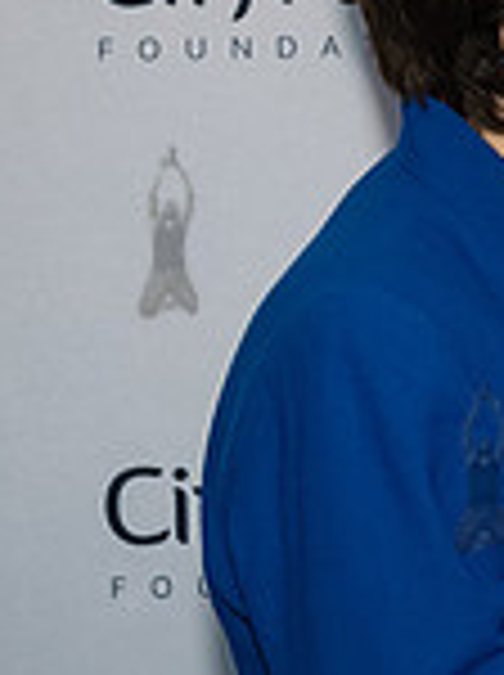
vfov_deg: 6.9
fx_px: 5626
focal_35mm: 289
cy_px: 201
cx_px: 903
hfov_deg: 5.1
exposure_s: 1/320
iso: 4000
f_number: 5
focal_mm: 62
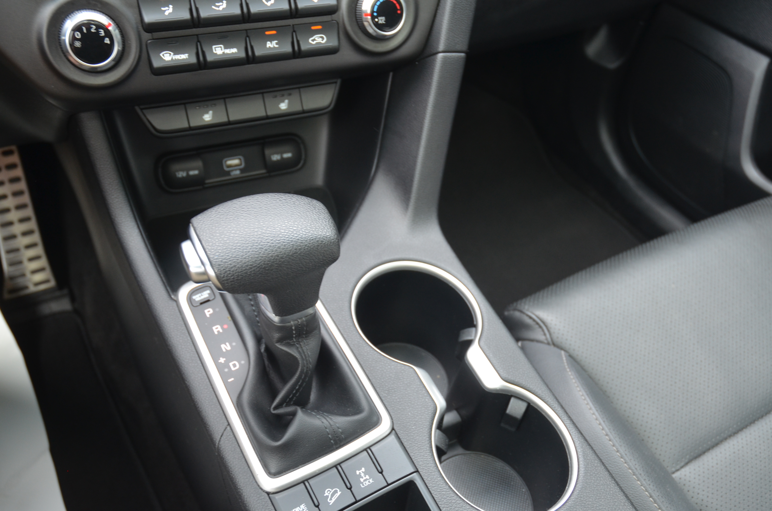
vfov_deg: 39.8
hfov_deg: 57.3
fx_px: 706
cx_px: 386
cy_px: 256
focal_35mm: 33
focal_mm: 22
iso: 400
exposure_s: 1/80
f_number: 4.5
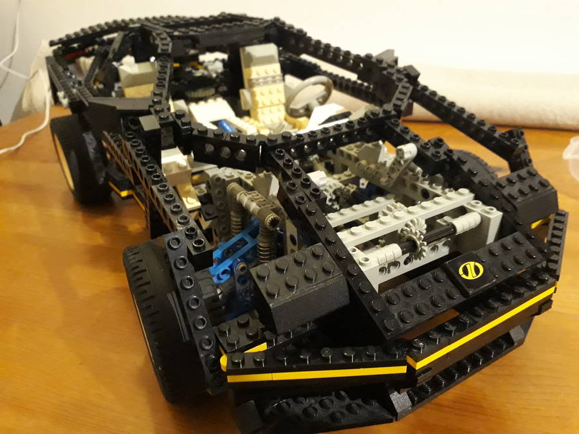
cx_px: 290
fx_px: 452
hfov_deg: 65.3
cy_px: 217
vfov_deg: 51.4
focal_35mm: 27
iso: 800
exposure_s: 1/17
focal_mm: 3.6
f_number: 1.9
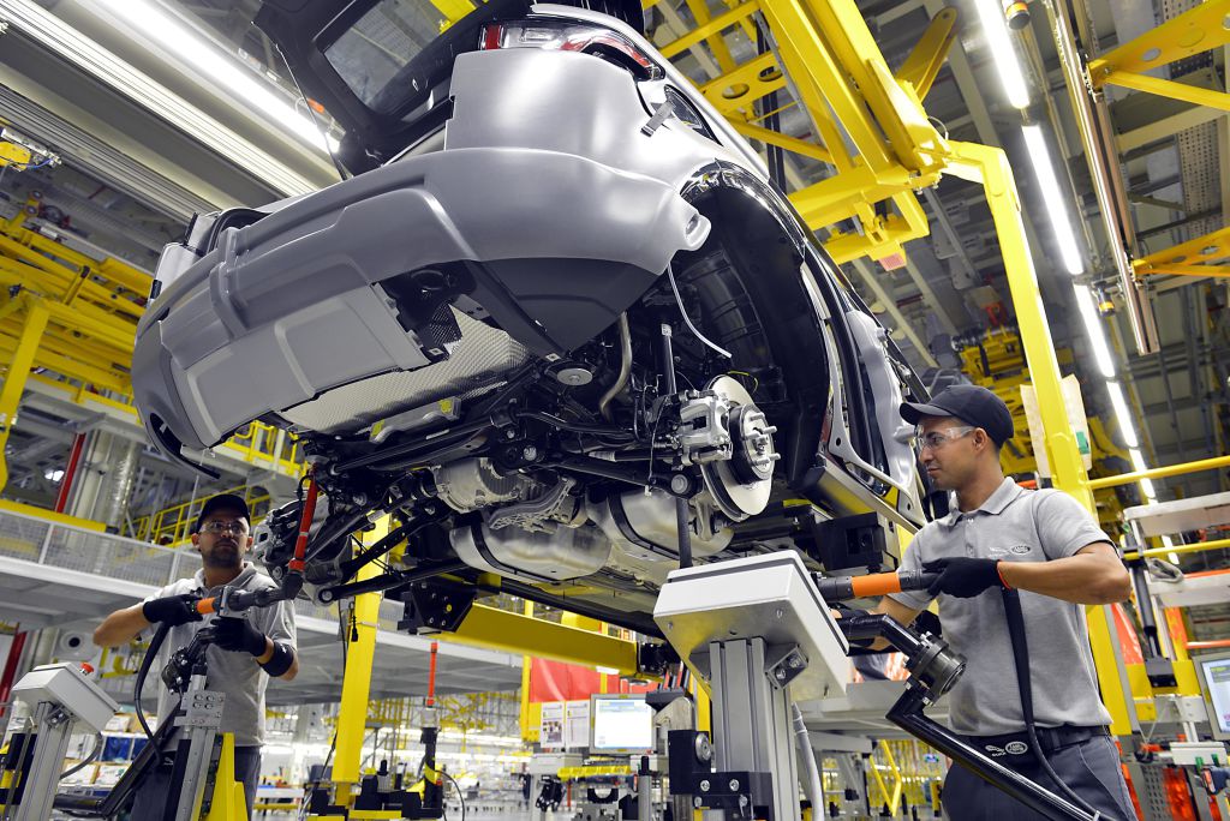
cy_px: 410
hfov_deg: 73.7
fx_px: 820
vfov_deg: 53.2
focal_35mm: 24
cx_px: 615
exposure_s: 1/20
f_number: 5
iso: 640
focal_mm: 24
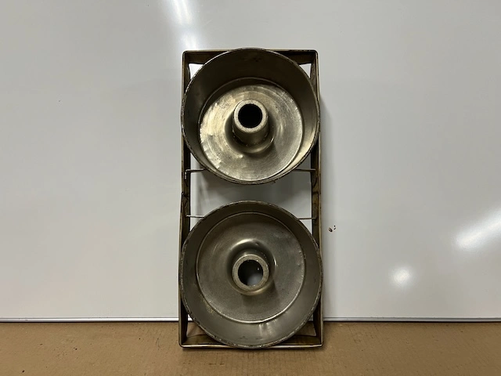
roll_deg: +1.1
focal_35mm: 26
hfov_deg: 67.3
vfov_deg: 53.1
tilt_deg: -11.0
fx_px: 376
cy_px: 188
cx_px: 250
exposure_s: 1/60
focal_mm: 5.7
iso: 125
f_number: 1.5
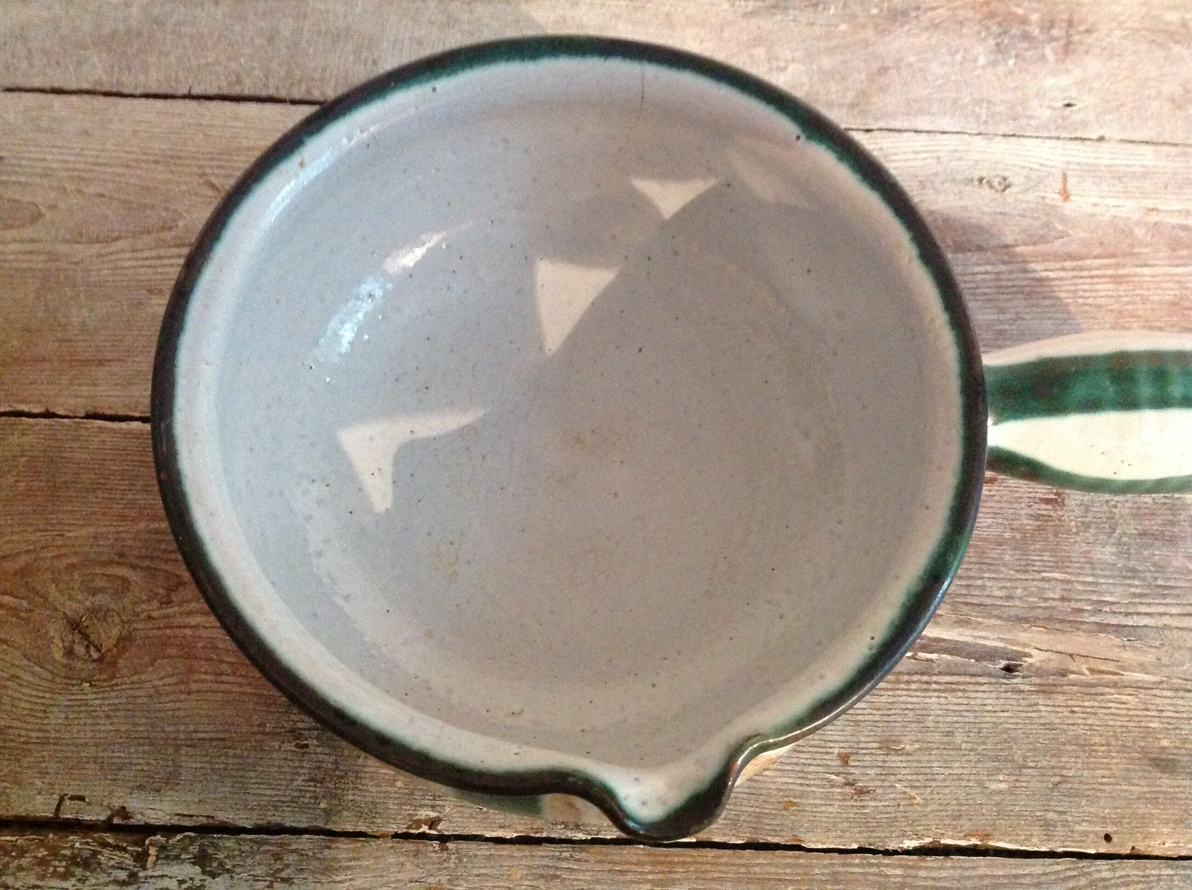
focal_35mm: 35
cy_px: 445
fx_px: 1203
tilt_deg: -69.7
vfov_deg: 40.6
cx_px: 596
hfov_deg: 52.7
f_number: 2.4
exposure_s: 1/15
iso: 640
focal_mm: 4.28
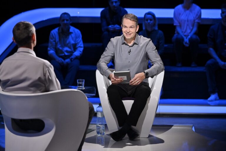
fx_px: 941
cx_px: 113
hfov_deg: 13.7
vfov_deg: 9.1
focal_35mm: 150
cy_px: 76
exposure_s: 1/250
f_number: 5.6
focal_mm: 150
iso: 3200
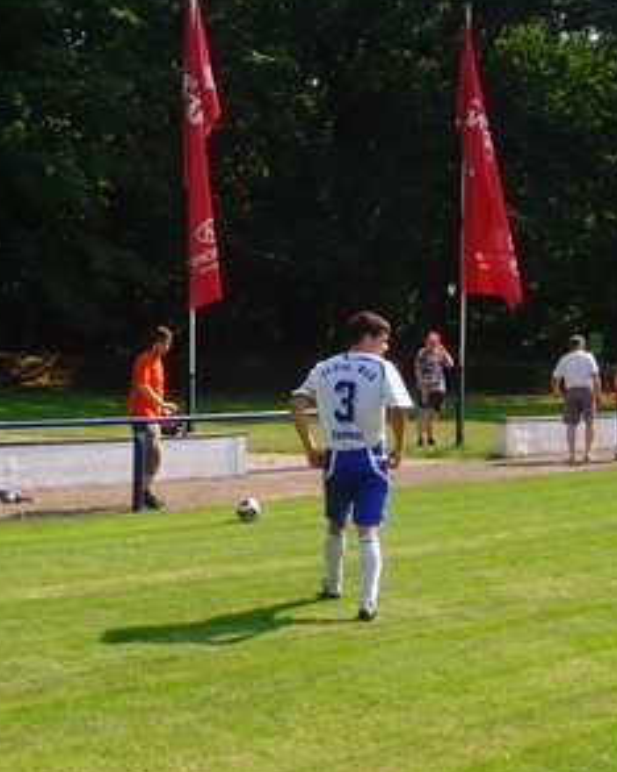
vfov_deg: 29.1
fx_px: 1485
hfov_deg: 23.3
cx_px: 195
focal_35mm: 65
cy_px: 333
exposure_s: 1/180
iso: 80
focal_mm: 6.6
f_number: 6.3
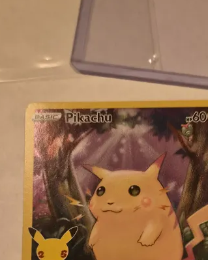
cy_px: 228
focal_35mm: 45
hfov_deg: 33.0
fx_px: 346
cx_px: 147
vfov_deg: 38.6
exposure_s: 1/100
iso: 800
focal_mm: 5.4
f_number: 1.8
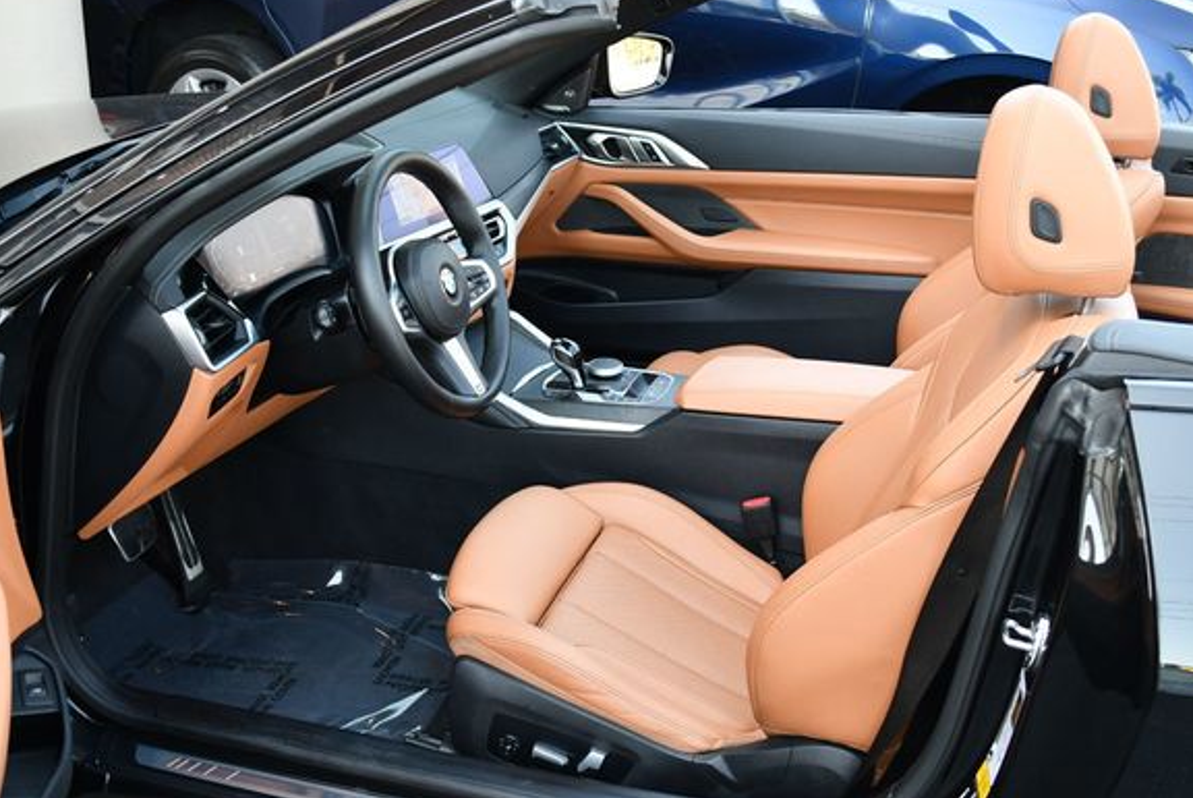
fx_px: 1327
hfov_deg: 48.4
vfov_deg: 33.5
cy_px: 381
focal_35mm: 40
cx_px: 621
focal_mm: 18
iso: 500
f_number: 3.5
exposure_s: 1/250
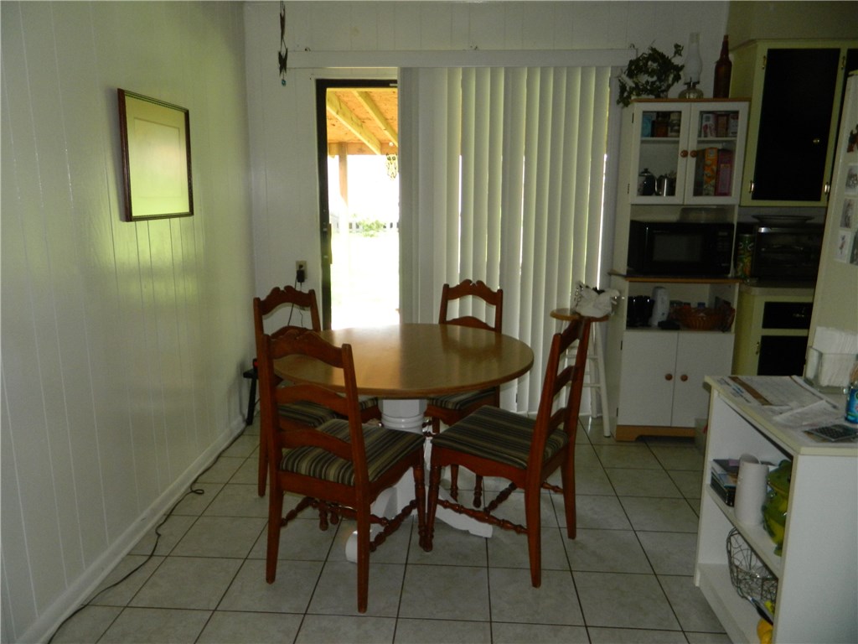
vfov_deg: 54.9
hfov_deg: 69.4
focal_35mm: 25
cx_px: 429
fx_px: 620
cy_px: 322
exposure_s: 1/30
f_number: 3.1
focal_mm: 4.5
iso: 180
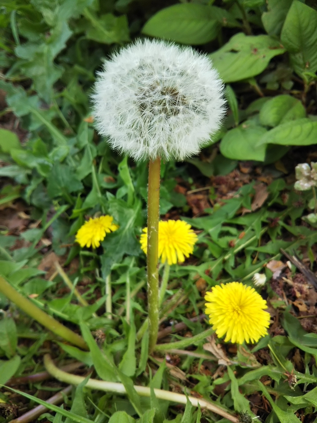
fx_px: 366
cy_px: 212
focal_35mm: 30
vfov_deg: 60.0
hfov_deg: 46.8
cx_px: 158
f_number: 2.2
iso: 32
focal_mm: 4
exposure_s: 1/120
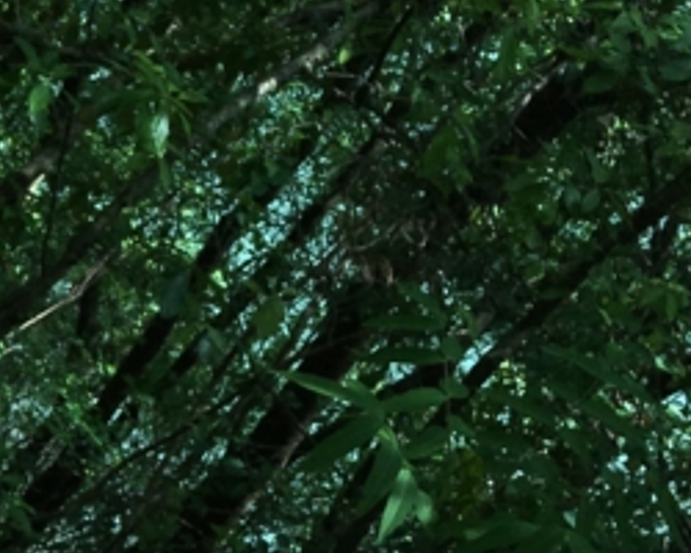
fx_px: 2372
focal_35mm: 116
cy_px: 686
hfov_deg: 14.7
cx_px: -522
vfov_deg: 12.9
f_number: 2.2
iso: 25
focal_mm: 4.15
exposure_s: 1/699
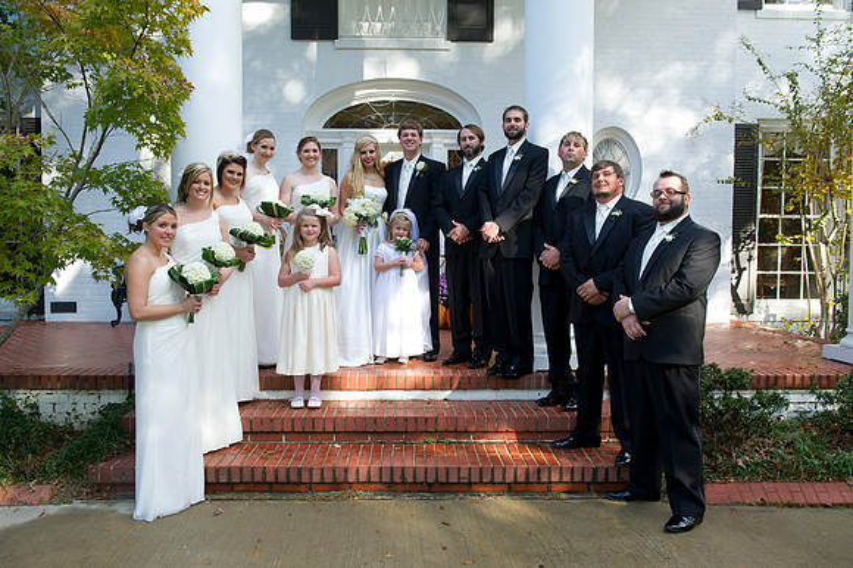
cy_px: 284
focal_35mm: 29
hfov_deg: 63.7
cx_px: 426
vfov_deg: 44.9
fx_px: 687
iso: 400
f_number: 5.6
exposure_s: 1/200
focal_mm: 29
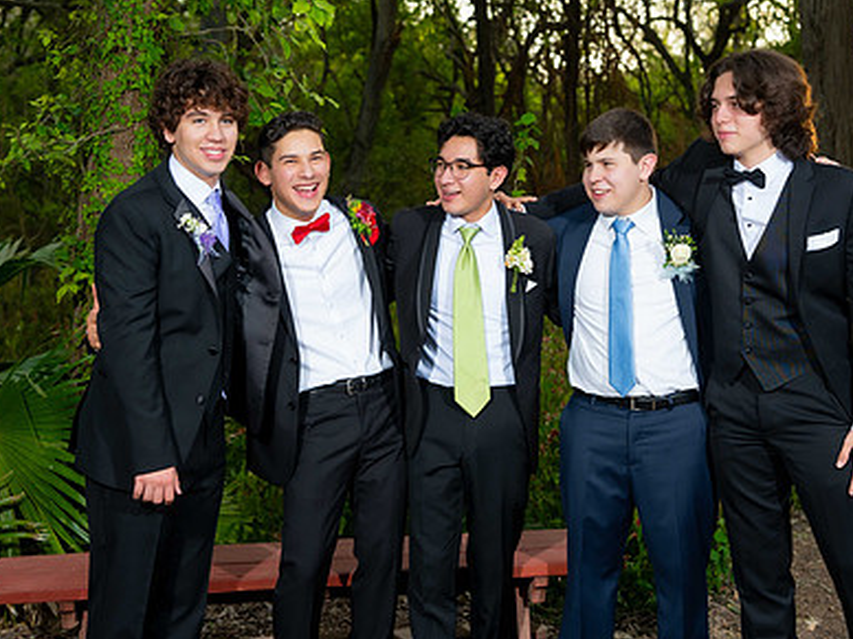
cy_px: 361
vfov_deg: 24.8
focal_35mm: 59
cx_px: 429
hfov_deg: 32.7
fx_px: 1454
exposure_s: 1/200
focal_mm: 41
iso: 160
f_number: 3.2
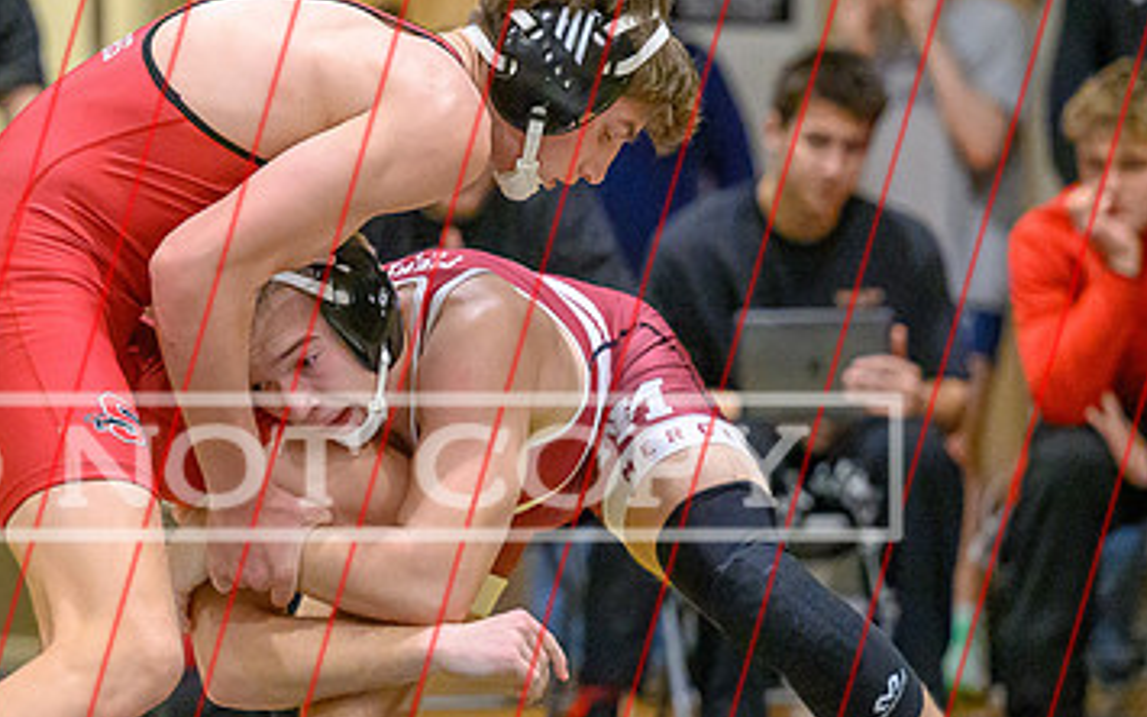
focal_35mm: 289
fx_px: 9035
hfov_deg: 7.2
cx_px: 165
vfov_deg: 4.5
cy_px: 353
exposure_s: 1/800
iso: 11400
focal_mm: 125
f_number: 2.8
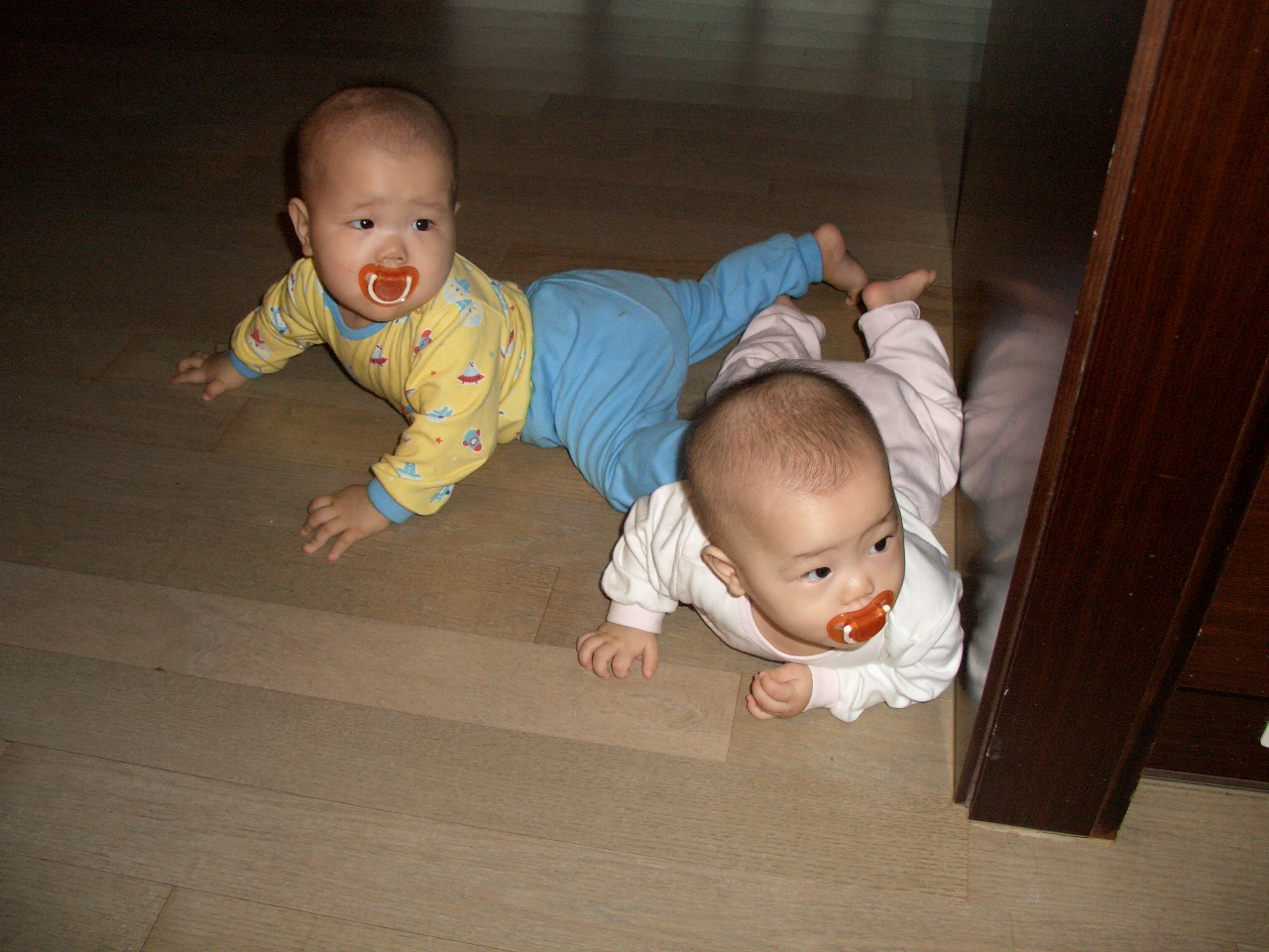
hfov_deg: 55.4
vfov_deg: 42.9
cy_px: 476
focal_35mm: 33
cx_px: 634
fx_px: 1210
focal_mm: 7.1
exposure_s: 1/60
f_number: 2.8
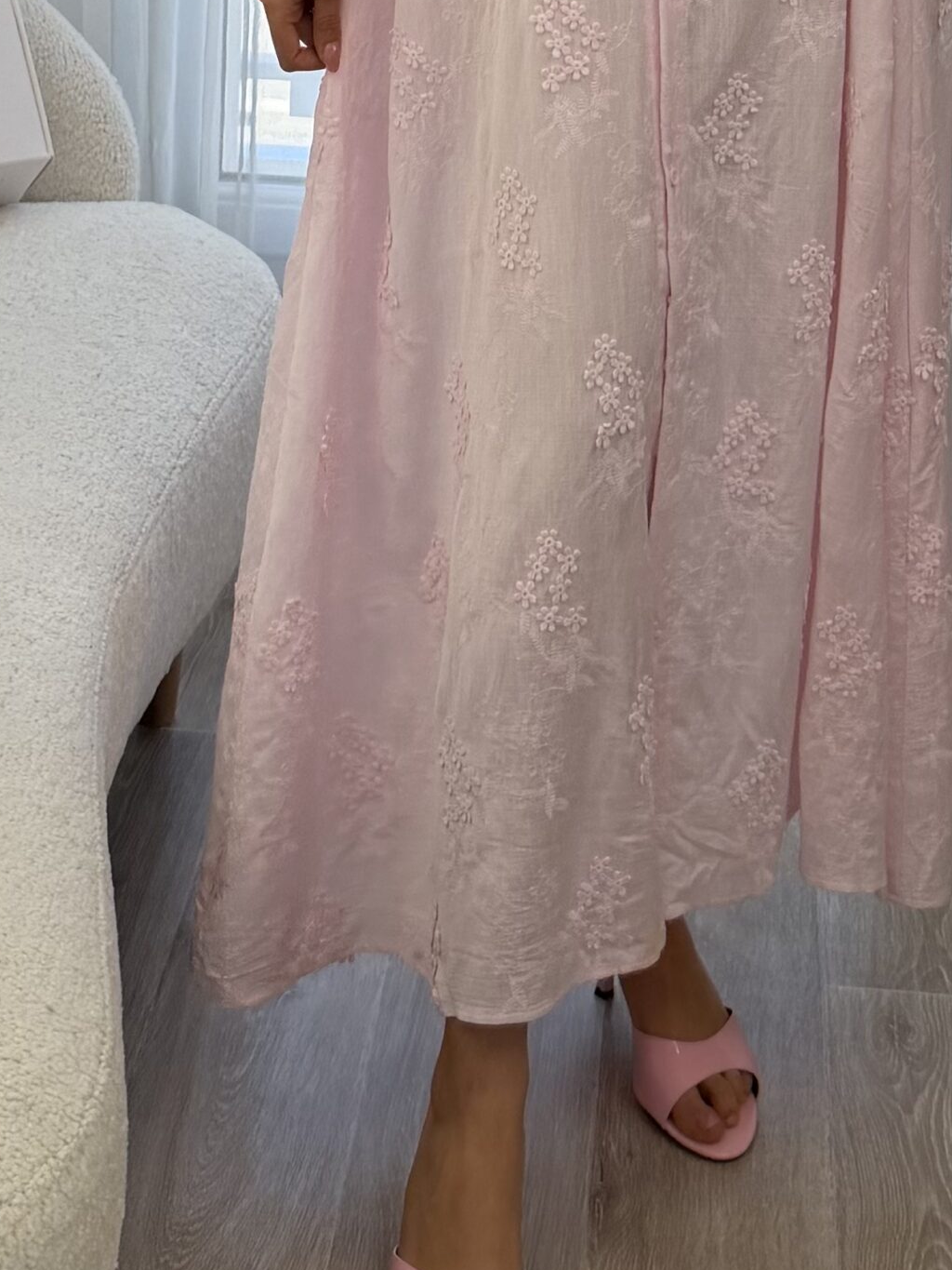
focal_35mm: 45
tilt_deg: -25.2
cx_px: 655
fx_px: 1650
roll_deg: -2.2
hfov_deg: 31.9
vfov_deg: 40.0
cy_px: 210
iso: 80
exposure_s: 1/248
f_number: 1.78
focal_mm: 6.76
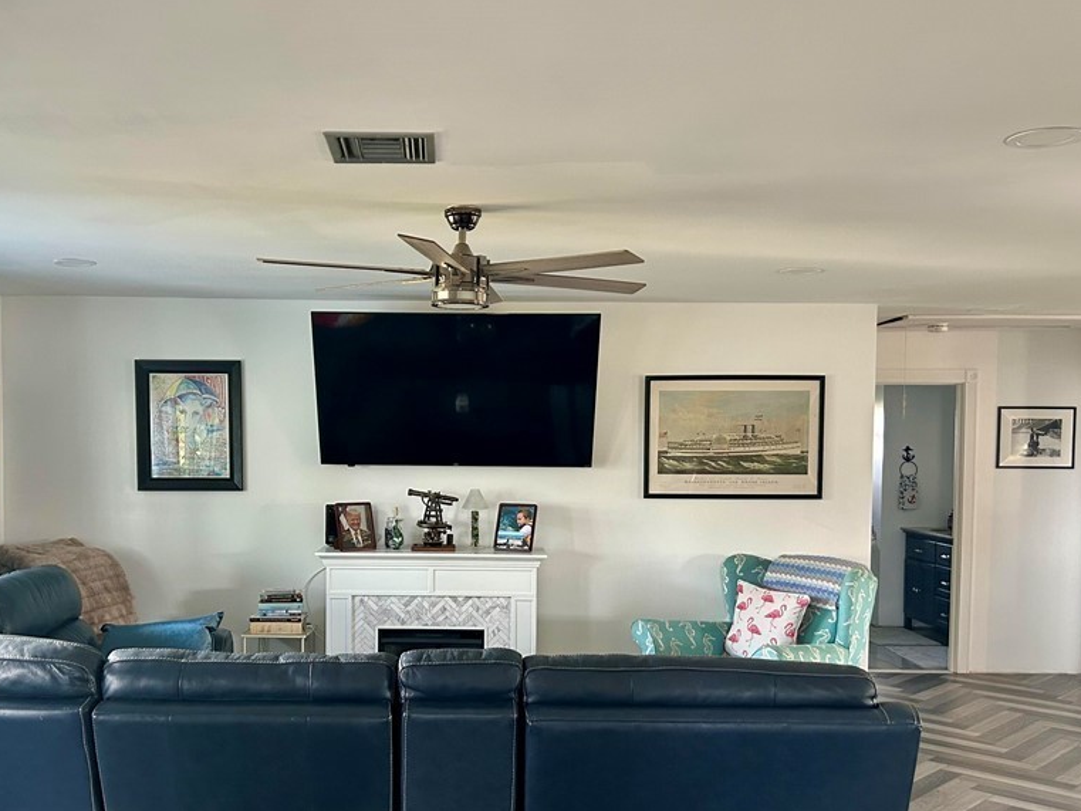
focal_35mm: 35
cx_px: 462
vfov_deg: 40.5
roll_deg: -0.1
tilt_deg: -3.1
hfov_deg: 52.4
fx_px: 1093
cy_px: 499
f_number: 1.5
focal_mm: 5.7
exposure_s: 1/60
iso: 200
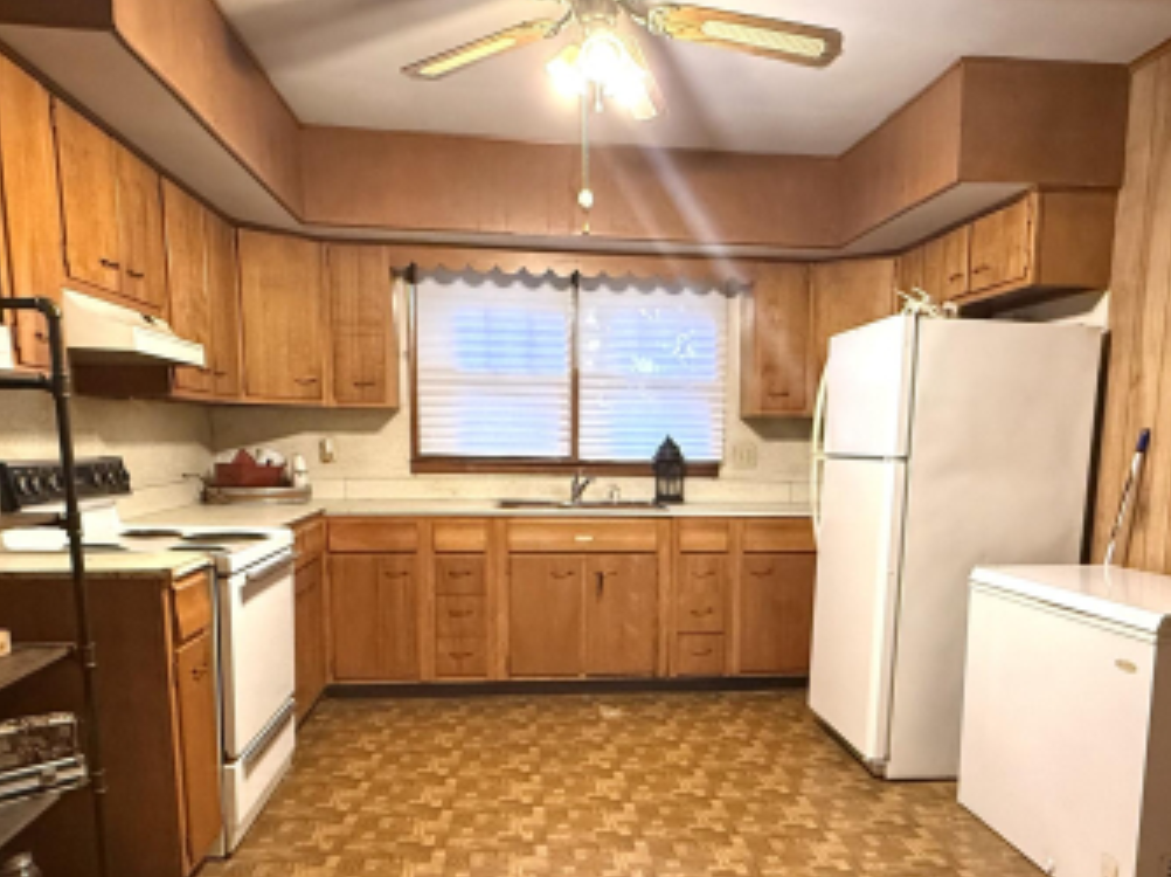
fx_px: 947
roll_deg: -0.2
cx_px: 654
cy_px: 582
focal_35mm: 28
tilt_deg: -8.8
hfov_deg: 63.3
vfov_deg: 48.9
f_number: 2.2
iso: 800
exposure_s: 1/60
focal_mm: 2.22
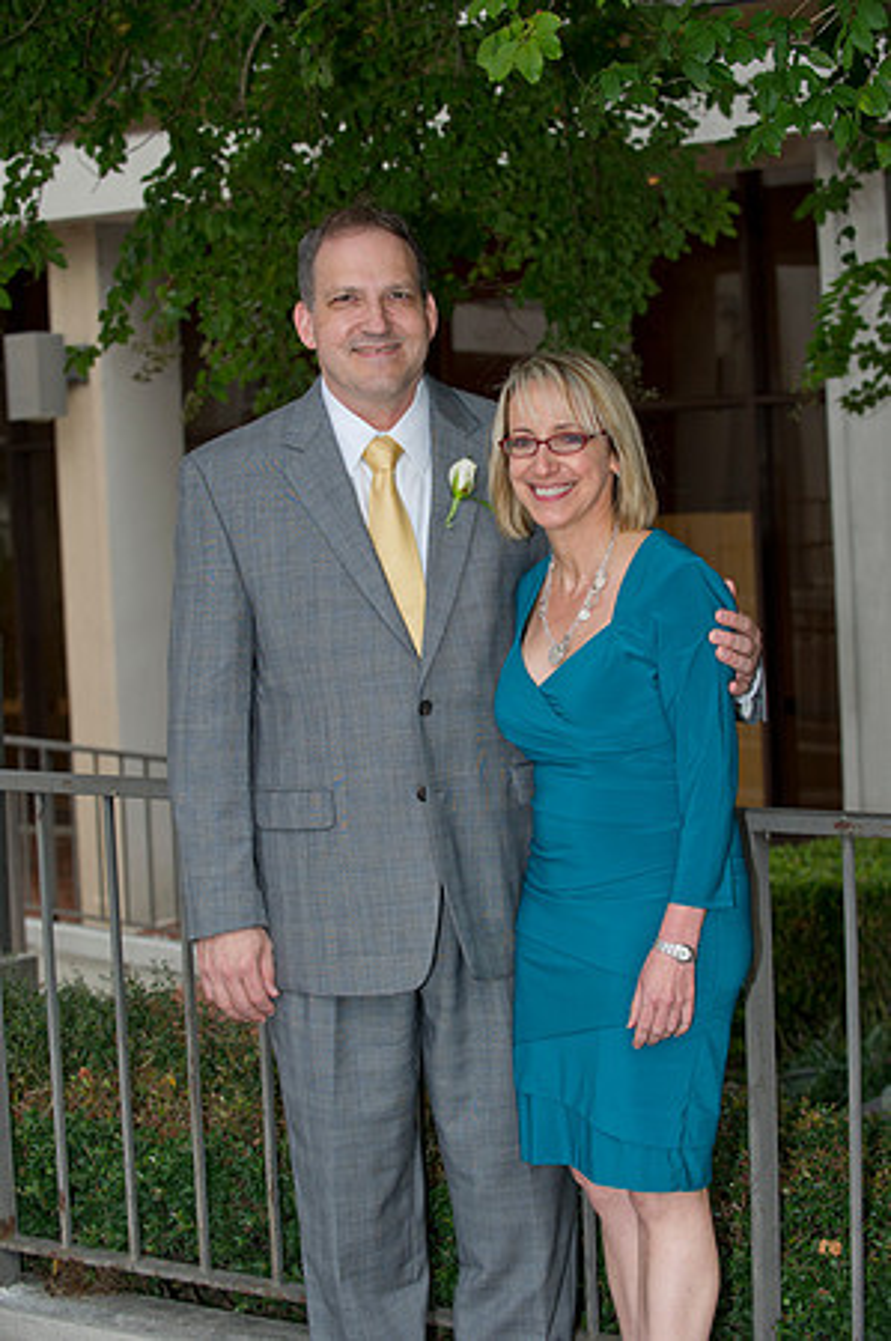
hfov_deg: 17.5
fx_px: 2902
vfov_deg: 26.0
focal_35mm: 78
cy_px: 670
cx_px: 446
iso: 400
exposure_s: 1/125
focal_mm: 78
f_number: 5
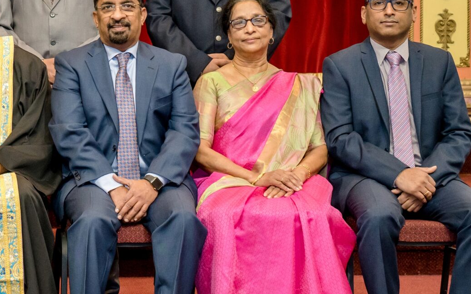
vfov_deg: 12.7
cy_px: 115
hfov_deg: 19.5
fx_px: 1322
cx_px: -21
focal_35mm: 103
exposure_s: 1/200
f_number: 4.5
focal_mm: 41
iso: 3200
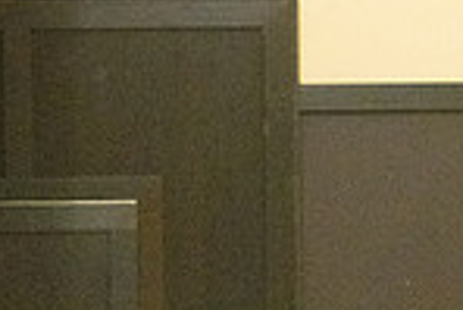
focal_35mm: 372
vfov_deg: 3.7
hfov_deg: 5.5
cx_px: -213
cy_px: 80
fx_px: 4789
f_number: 4.5
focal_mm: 95
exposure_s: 1/1000
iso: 10000
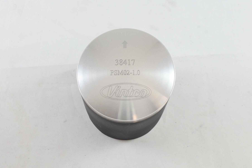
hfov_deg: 61.9
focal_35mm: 30
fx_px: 210
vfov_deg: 43.6
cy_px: 84
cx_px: 126
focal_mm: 11.2
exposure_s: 1/160
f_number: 3.8
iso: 400
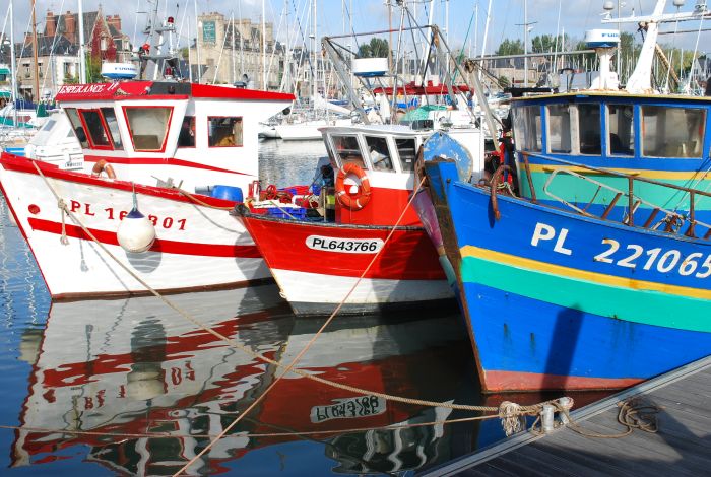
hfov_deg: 46.3
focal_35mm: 42
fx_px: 831
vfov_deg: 32.0
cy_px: 238
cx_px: 356
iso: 200
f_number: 10
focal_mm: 28
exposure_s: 1/250
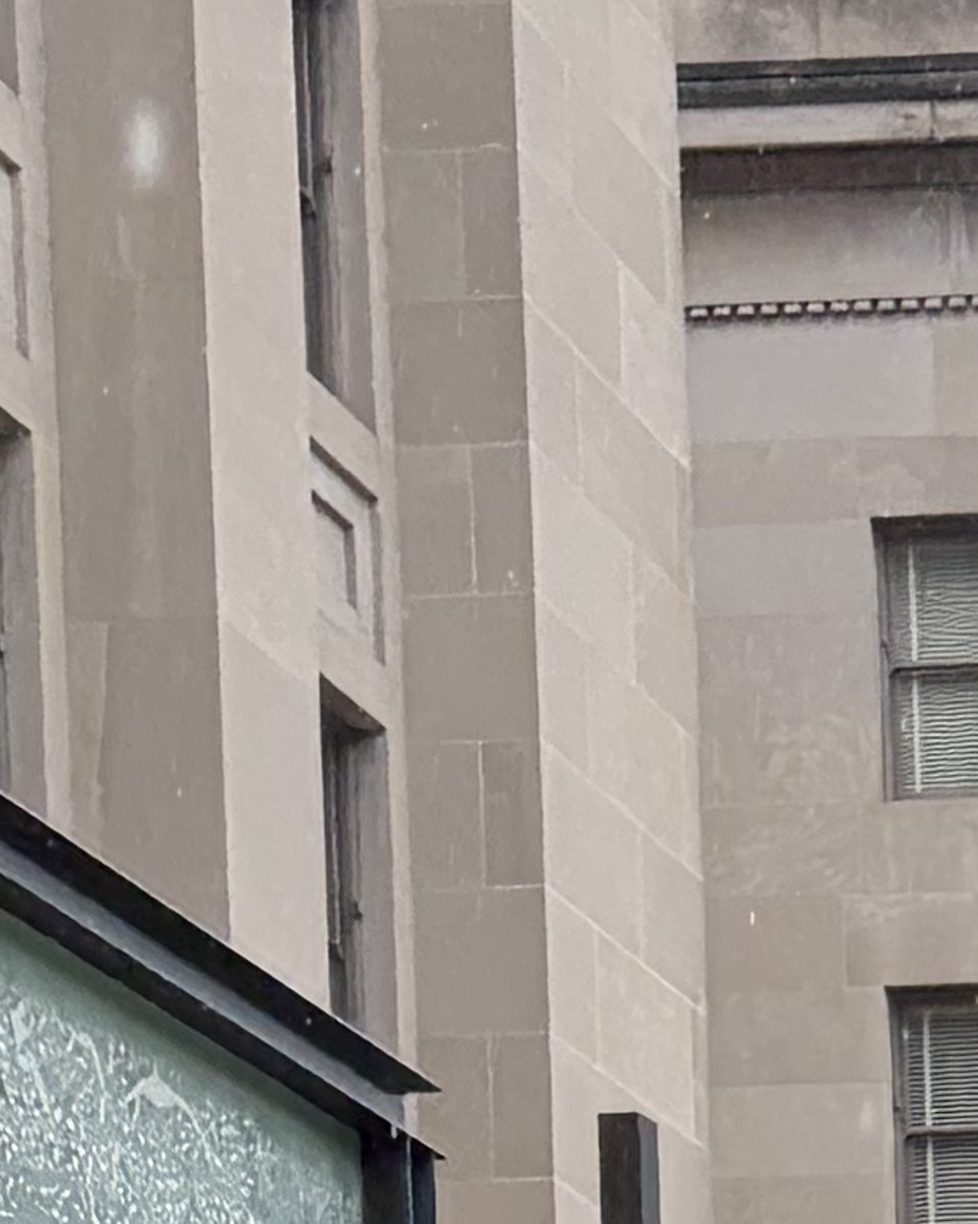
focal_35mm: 170
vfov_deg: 10.2
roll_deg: +0.7
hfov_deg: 8.2
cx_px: 2489
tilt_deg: +0.9
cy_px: 2716
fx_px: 6153
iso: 50
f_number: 1.6
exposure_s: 1/338
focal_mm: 5.96
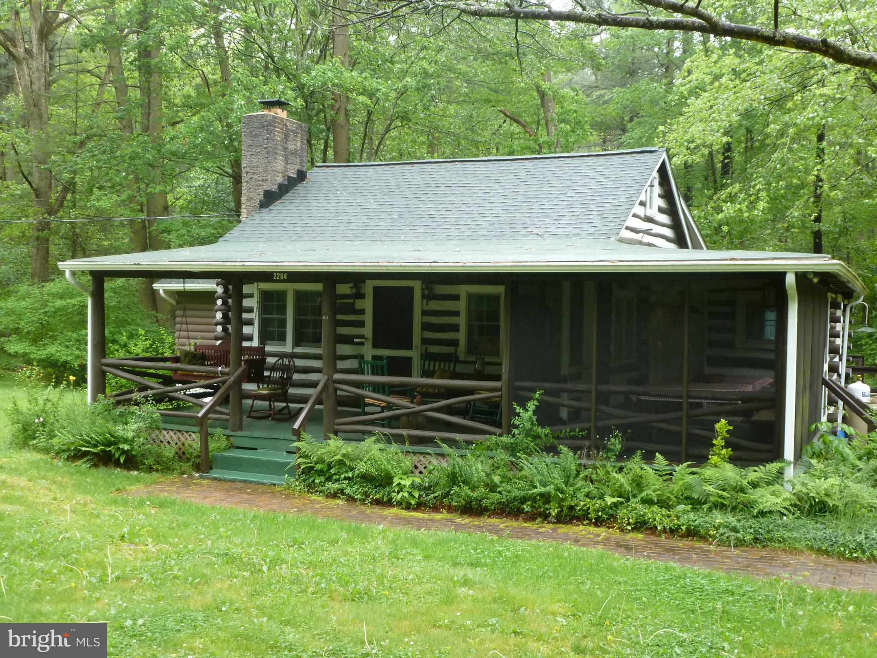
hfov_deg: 49.0
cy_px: 329
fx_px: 963
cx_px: 438
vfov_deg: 37.7
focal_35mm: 38
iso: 160
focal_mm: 6.8
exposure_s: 1/60
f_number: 3.8
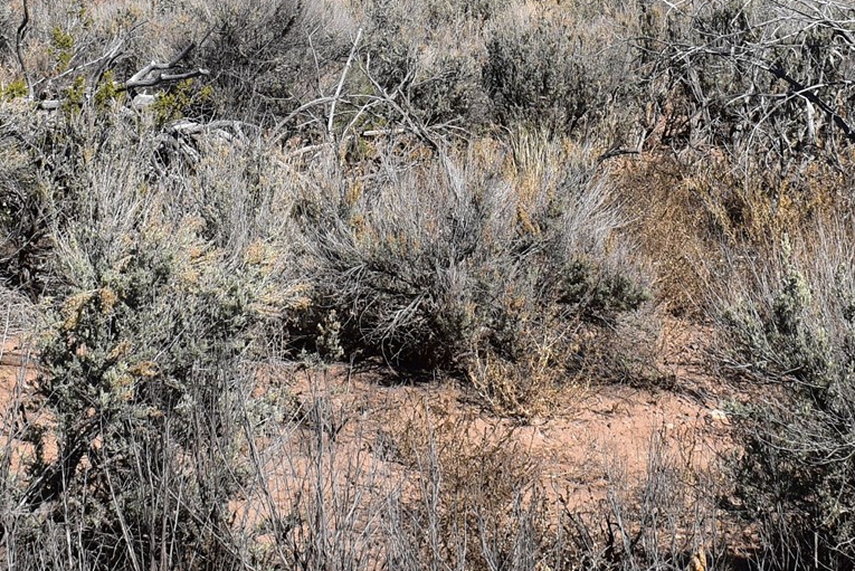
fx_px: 2529
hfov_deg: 19.2
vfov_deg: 12.7
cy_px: 14
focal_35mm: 106
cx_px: 352
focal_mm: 25
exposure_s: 1/500
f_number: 11
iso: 320
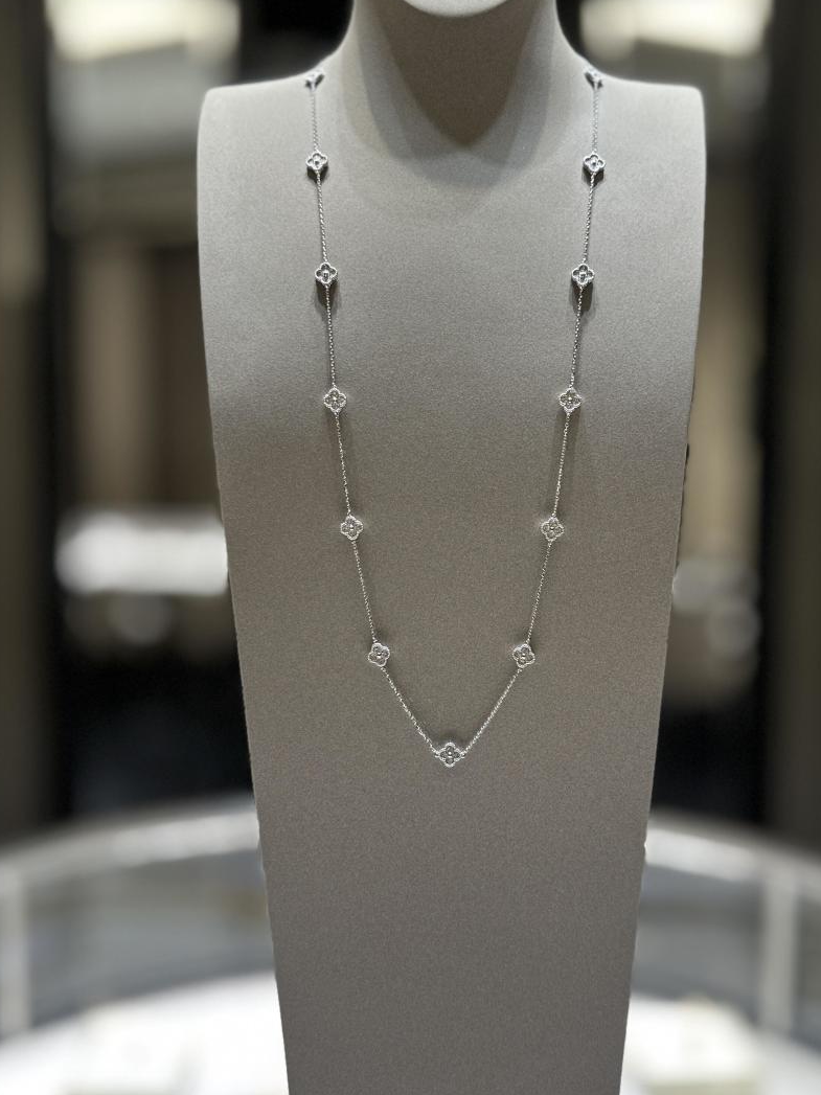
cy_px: 544
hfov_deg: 42.9
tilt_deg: -3.7
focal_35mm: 33
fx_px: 1044
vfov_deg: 55.4
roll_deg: +0.2
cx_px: 435
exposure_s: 1/100
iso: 125
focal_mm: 6.86
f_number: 1.78
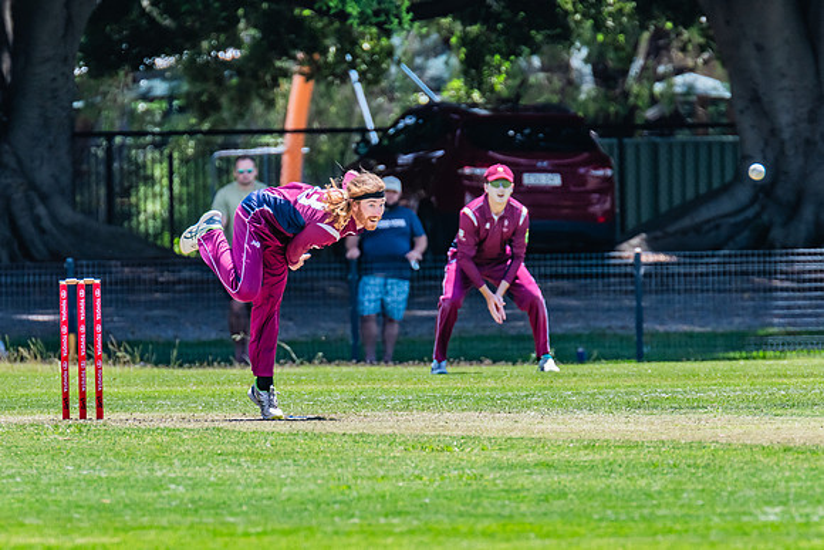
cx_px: 362
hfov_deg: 2.7
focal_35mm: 757
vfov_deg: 1.8
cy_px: 270
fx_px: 17322
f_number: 10
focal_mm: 600
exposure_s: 1/1000
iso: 800
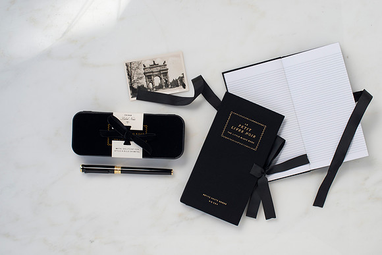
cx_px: 191
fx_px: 531
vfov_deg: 27.0
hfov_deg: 39.6
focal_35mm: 50
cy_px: 128
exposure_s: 1/80
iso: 250
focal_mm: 50
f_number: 11
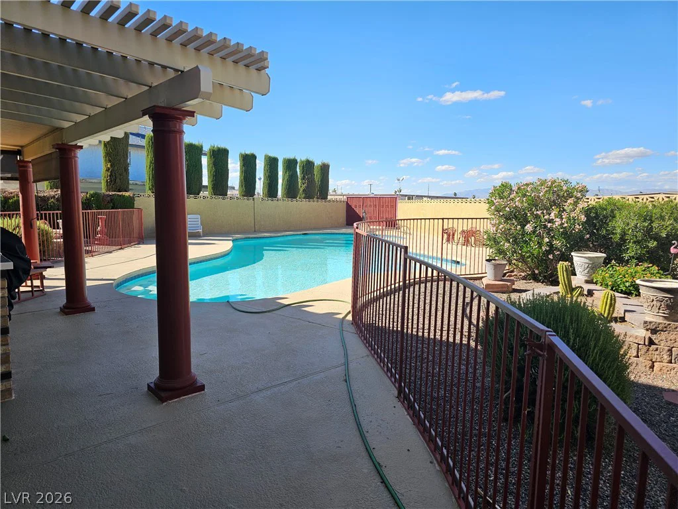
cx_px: 339
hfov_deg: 73.9
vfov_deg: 58.9
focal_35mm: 23
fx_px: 450
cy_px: 254
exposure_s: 1/489
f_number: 1.7
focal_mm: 6.3
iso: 10
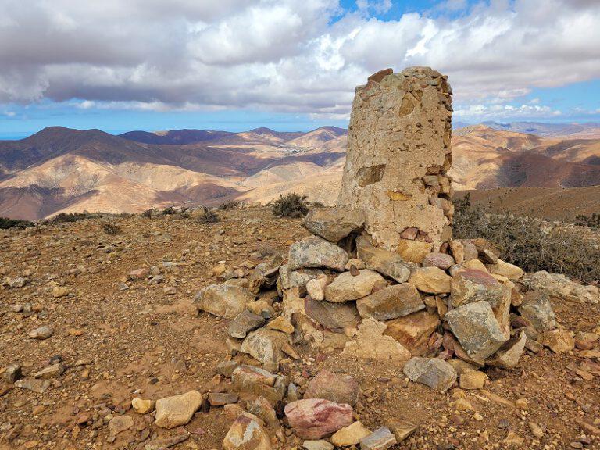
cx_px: 300
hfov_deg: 67.3
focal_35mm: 26
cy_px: 225
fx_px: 451
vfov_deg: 53.1
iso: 40
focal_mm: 5.4
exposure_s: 1/2397
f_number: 1.8
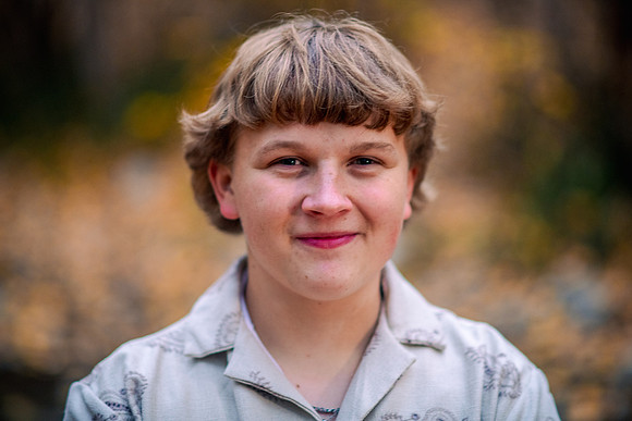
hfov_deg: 19.0
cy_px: 206
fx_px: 1889
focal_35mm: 108
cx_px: 314
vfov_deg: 12.7
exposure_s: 1/100
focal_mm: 105
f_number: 2
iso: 1250
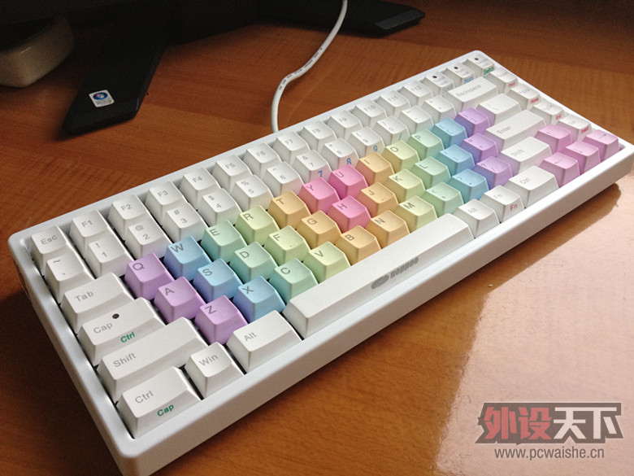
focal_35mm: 35
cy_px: 238
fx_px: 641
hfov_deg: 52.6
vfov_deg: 40.7
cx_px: 317
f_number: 2.4
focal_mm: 4.28
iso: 100
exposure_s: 1/120
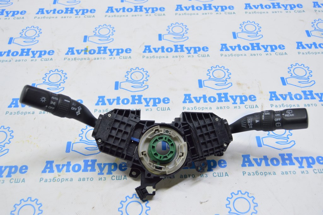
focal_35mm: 39
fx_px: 350
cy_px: 108
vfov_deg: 34.2
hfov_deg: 49.6
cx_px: 162
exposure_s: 1/20
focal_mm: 26
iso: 400
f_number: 5.6
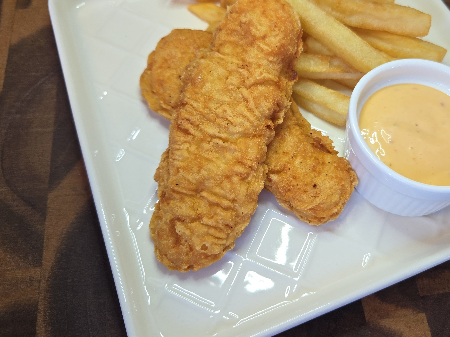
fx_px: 442
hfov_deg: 53.6
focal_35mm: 34
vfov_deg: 41.7
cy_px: 146
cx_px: 271
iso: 64
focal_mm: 5.4
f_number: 1.8
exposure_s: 1/60
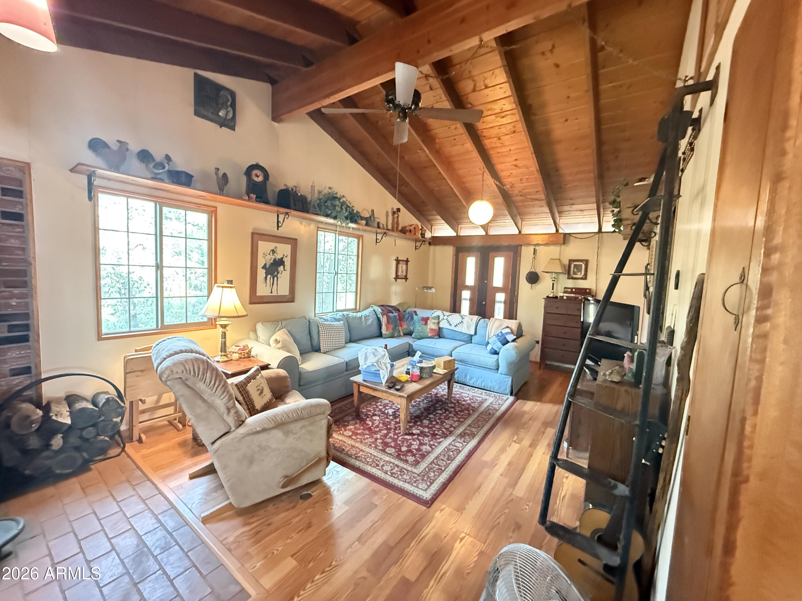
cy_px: 300
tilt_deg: -4.8
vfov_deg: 85.7
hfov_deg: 102.1
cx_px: 401
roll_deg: -2.7
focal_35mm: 14
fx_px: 324
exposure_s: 1/30
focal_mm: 2.22
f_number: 2.2
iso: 1250
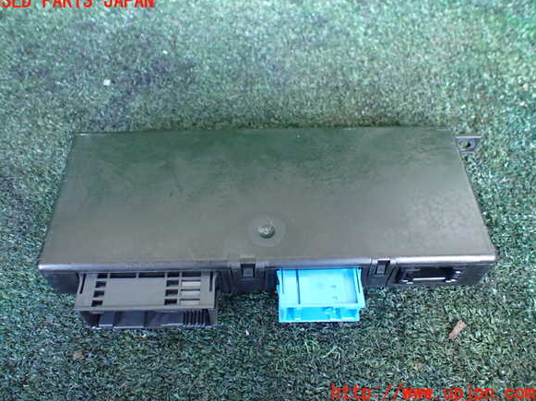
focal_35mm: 31
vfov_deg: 45.4
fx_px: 480
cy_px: 197
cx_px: 263
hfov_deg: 58.4
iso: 800
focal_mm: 5.4
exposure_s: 1/40
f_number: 2.3
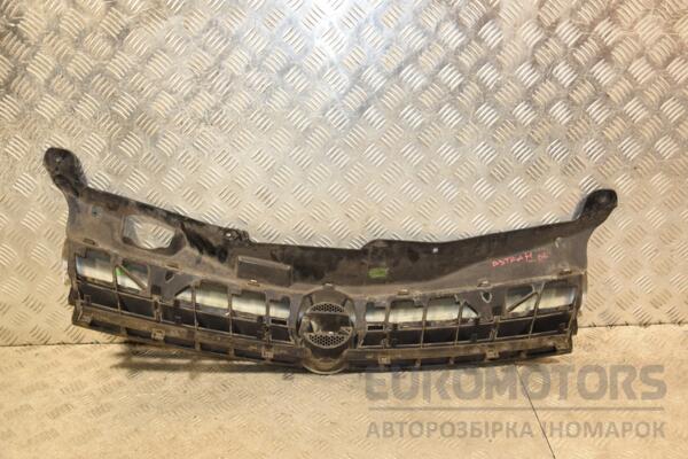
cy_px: 230
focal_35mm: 36
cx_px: 344
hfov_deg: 53.1
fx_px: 688
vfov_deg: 36.9
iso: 800
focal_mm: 24
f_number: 5
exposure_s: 1/100
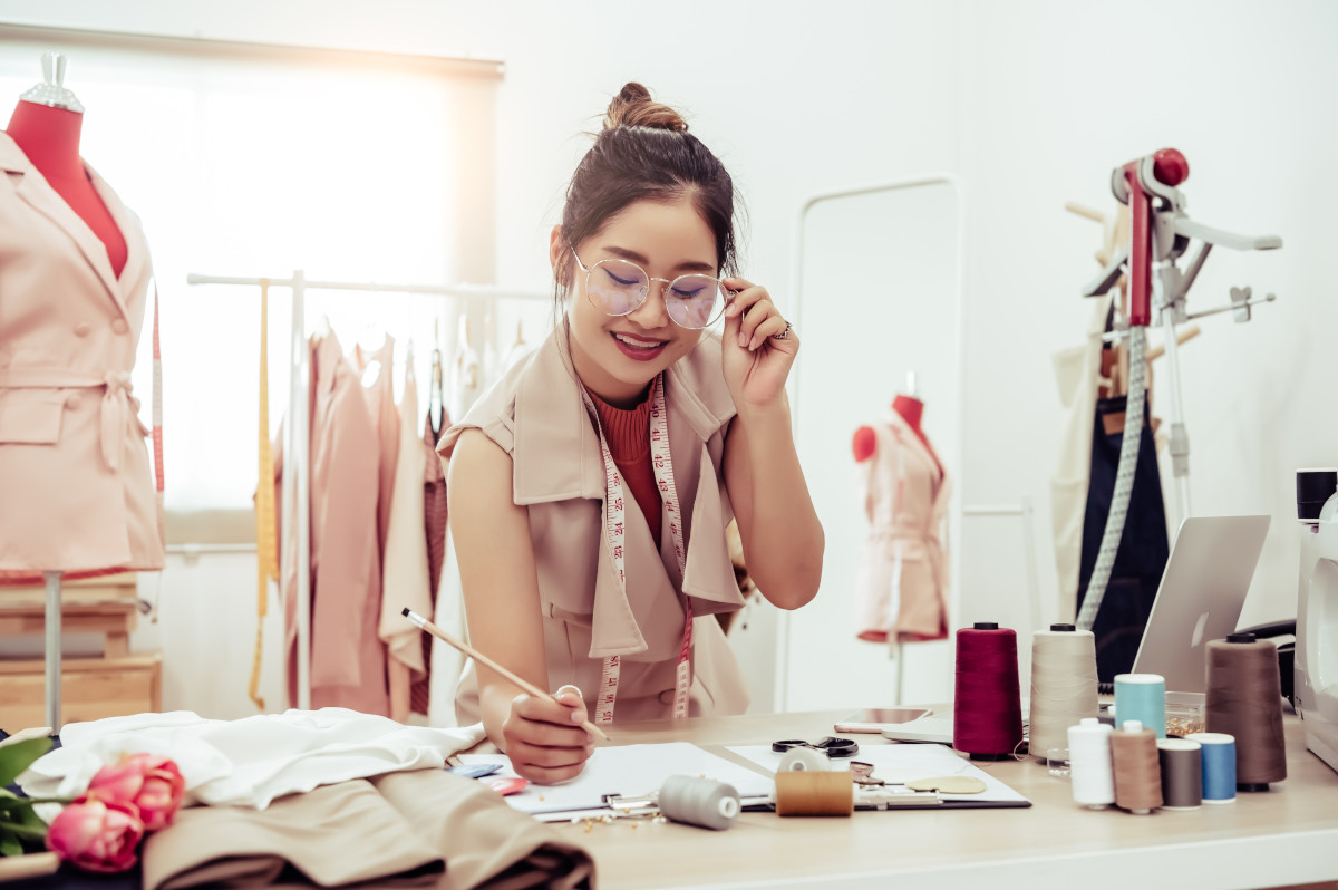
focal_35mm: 44
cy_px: 445
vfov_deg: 30.5
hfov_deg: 44.5
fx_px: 1634
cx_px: 669
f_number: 4
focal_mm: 44
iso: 1000
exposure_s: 1/160
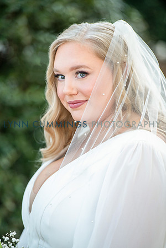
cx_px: 83
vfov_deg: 10.3
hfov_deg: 6.9
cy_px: 124
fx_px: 1383
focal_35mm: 200
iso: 640
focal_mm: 200
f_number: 3.5
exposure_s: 1/1250
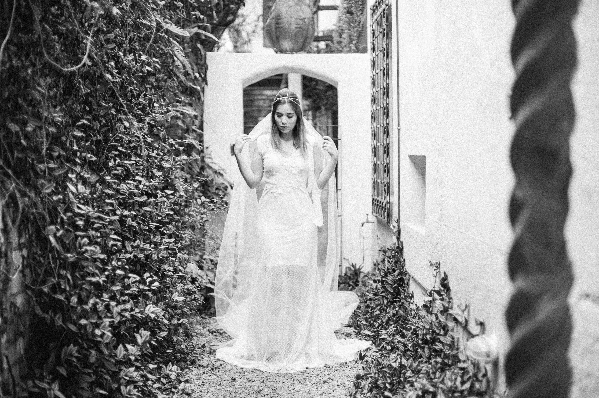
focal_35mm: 55
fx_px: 908
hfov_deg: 36.5
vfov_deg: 24.7
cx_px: 323
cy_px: 212
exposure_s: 1/200
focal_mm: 50
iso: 200
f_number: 1.8
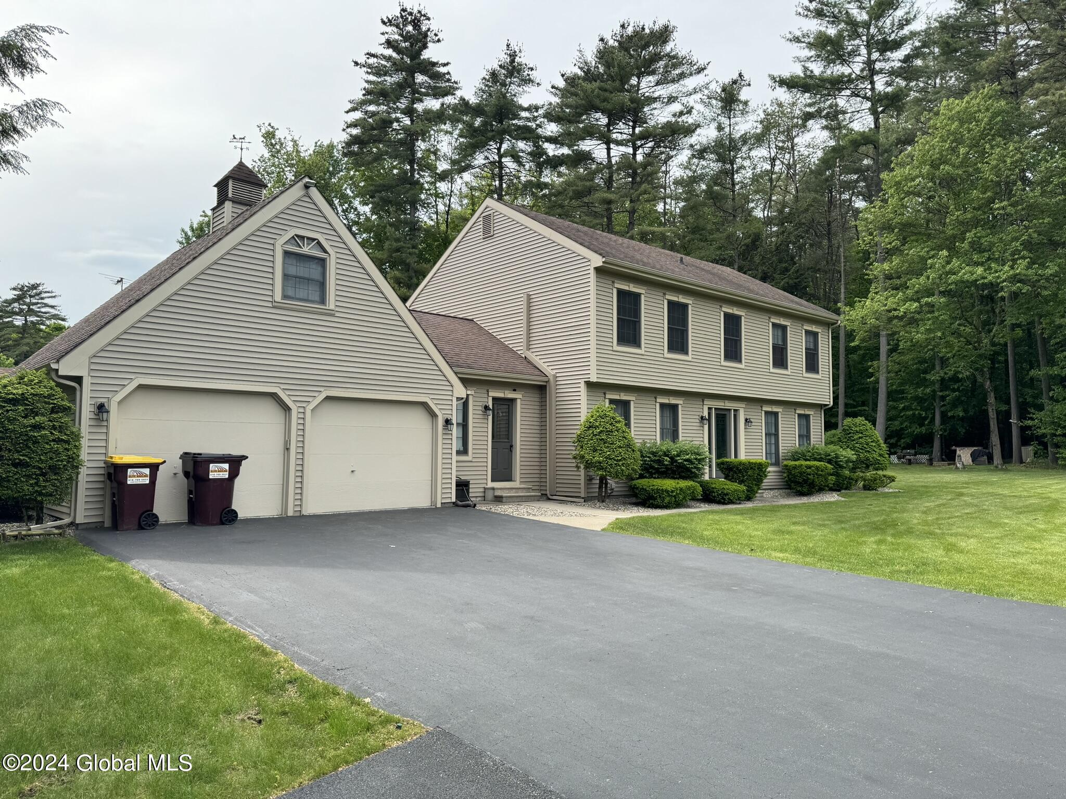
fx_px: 739
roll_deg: -0.7
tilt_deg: +4.1
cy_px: 400
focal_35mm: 24
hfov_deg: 71.6
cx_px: 533
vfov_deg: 56.8
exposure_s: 1/1395
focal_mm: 6.76
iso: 80
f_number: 1.78
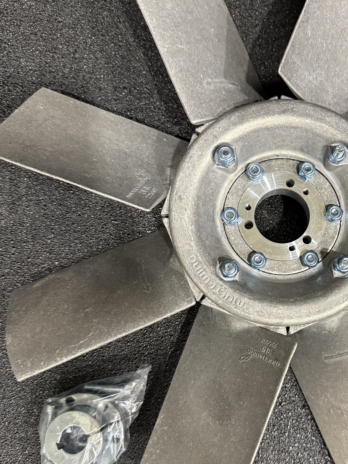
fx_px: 509
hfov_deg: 36.7
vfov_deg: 48.9
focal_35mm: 38
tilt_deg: -83.1
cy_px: 256
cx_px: 265
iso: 400
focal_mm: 6.76
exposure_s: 1/60
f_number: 1.78
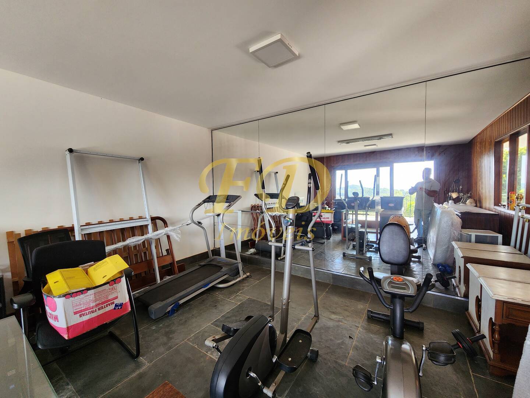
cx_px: 265
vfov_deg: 89.9
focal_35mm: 13
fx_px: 199
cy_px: 199
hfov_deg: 106.2
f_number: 2.2
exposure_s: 1/60
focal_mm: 2.2
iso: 125
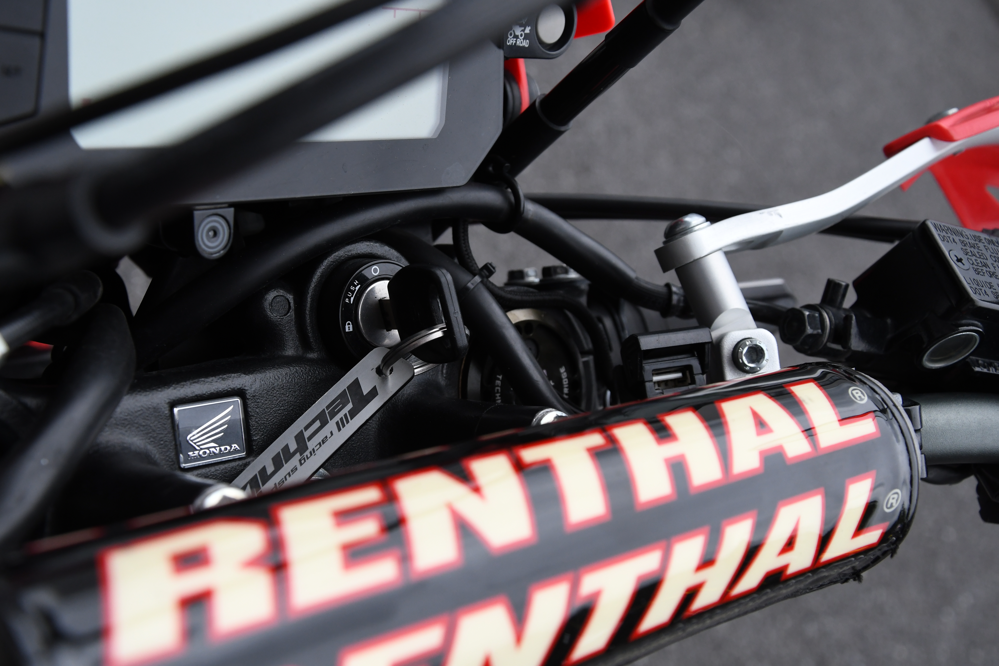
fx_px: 1332
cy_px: 333
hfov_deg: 41.1
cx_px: 500
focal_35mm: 48
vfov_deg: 28.1
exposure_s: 1/2500
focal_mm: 32
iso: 800
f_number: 5
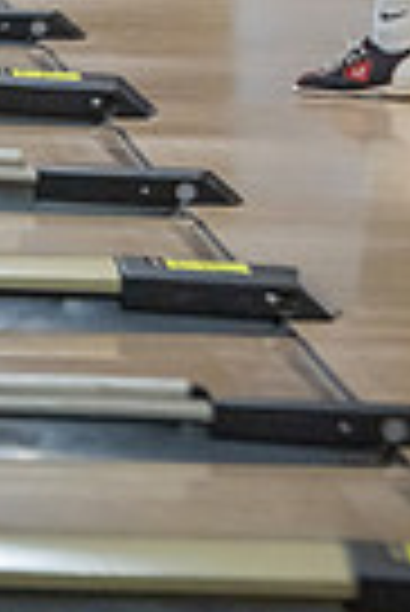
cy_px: -396
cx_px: 297
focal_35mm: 628
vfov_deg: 3.3
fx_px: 10700
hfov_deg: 2.2
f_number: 2.8
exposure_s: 1/1000
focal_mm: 190
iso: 4000
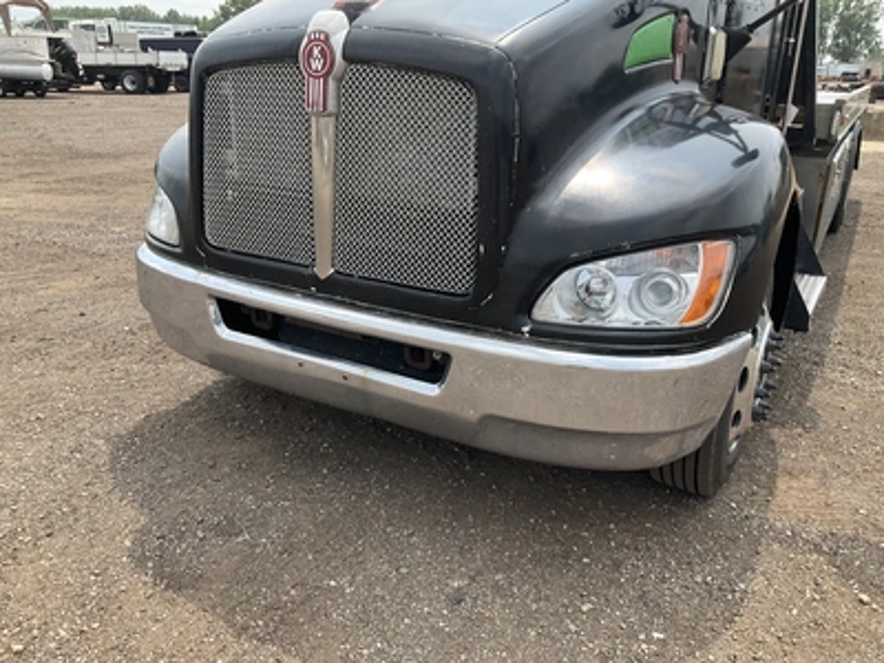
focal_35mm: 29
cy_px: 332
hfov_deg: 61.7
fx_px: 741
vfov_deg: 48.2
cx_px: 442
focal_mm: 3
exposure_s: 1/855
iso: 25
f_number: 1.8
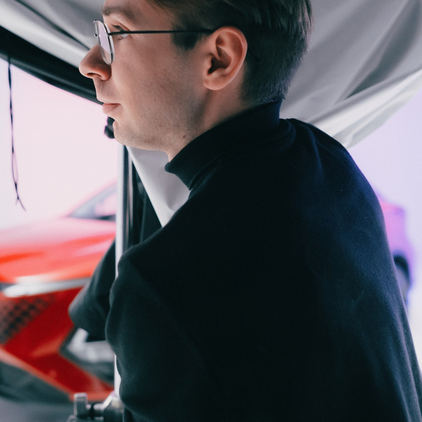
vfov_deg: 38.0
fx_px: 607
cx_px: 197
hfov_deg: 38.3
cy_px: 145
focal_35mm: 44
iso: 500
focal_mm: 24
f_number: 2.2
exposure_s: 1/200
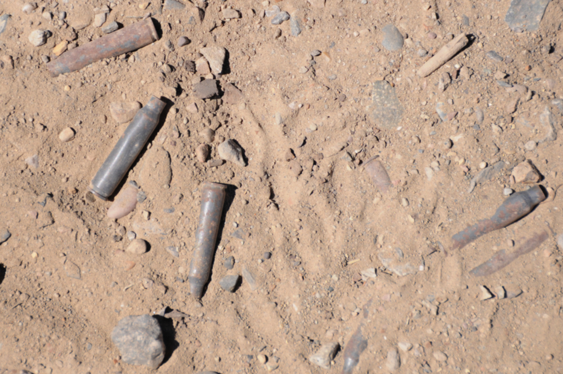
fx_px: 2811
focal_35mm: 180
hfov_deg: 11.4
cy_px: 187
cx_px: 282
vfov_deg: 7.6
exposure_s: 1/1250
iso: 250
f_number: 6.3
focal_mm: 120
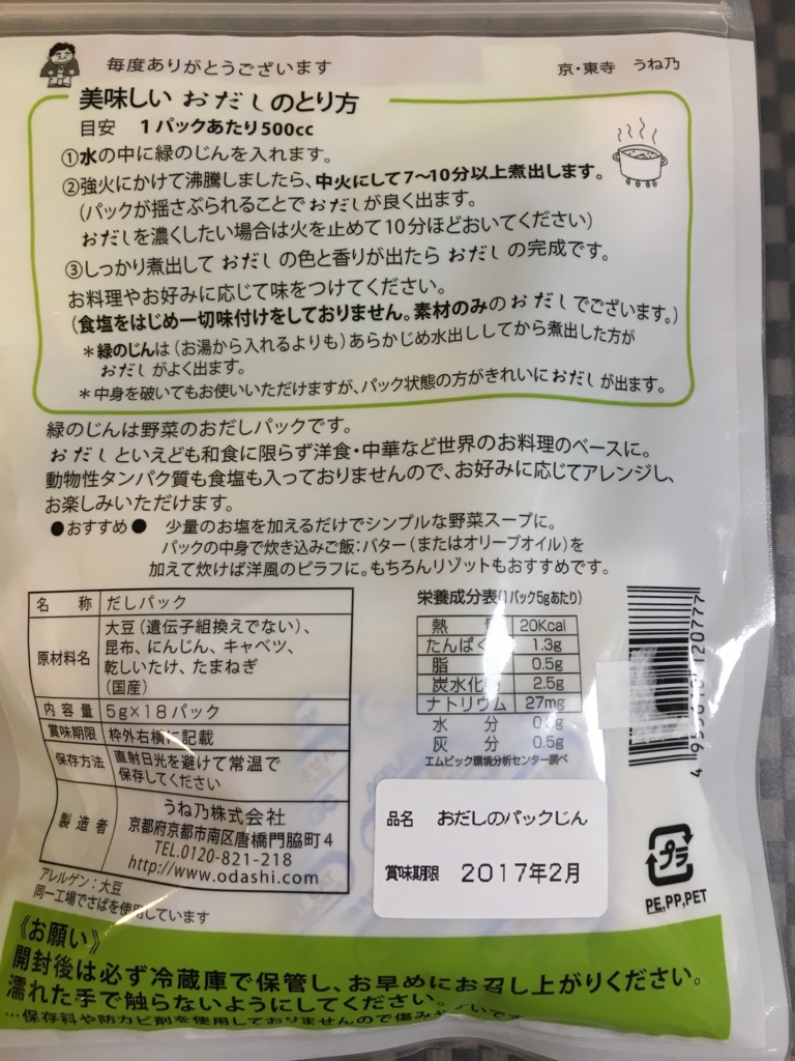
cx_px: 398
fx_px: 888
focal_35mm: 29
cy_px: 530
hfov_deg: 48.2
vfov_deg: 61.7
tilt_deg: -84.5
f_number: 2.2
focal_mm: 4.15
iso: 64
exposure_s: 1/30
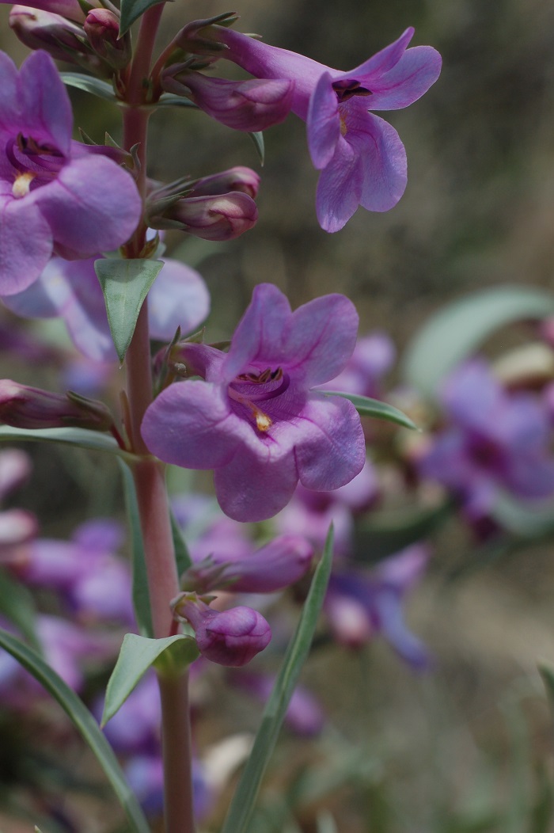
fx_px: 1733
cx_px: 277
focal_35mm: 75
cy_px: 416
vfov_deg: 27.0
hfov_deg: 18.2
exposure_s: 1/320
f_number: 9
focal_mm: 50
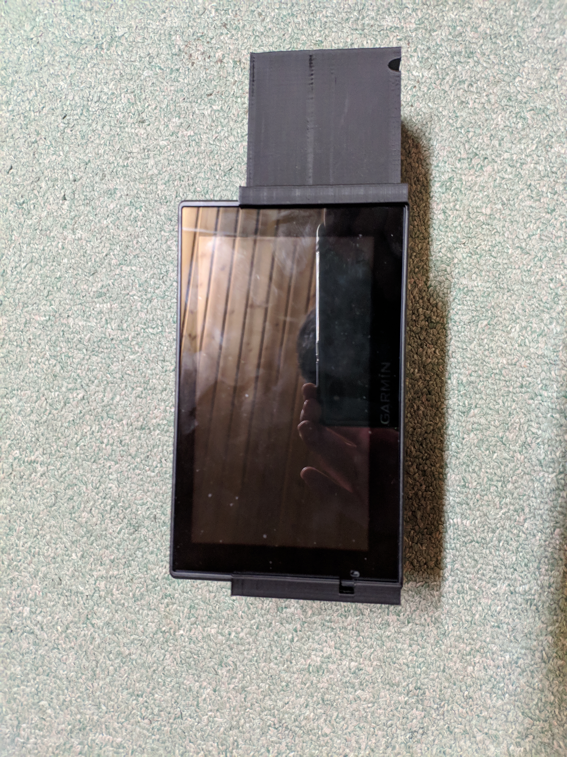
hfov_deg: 53.1
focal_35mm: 26
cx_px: 284
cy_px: 378
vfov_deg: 67.3
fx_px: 568
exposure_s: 1/25
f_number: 1.8
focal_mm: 4.22
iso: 1571
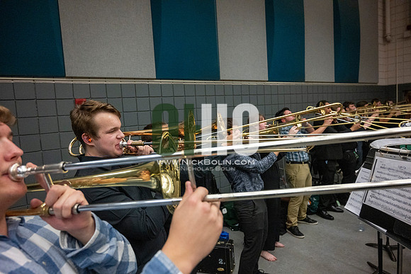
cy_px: 137
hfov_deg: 73.7
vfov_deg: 53.2
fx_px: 274
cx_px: 206
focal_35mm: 24
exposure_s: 1/500
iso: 10000
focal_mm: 24
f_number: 4
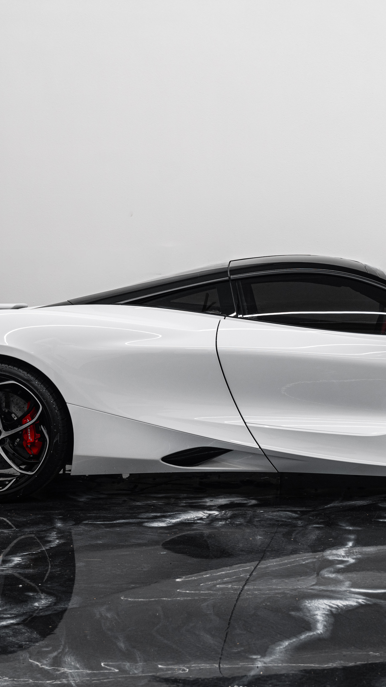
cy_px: 344
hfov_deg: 20.9
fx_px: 1037
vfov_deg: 36.6
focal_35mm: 57
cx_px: 289
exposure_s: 1/40
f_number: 4
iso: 320
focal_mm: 36
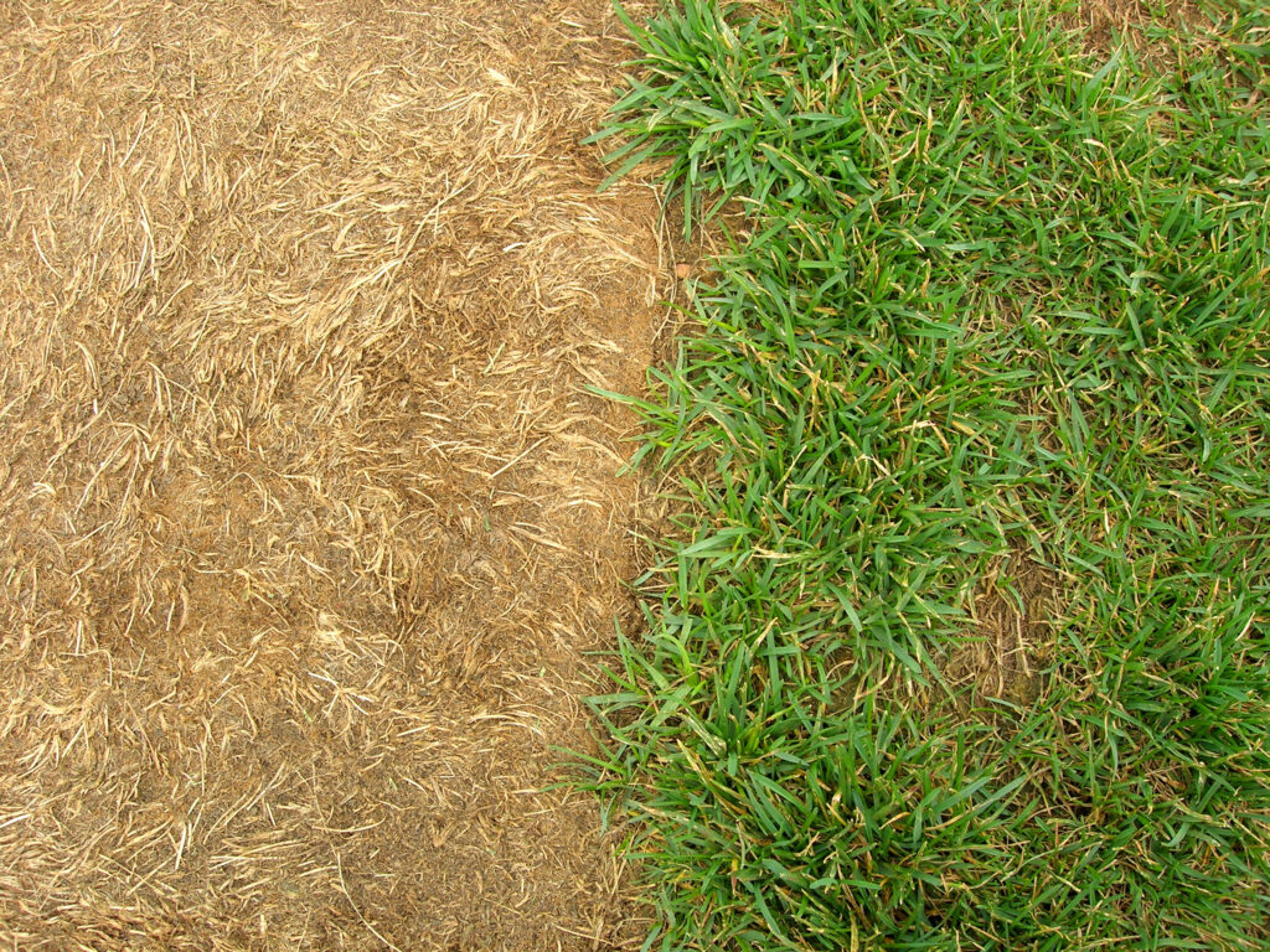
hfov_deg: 49.0
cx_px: 635
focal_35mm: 38
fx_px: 1394
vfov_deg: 37.7
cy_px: 476
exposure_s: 1/124
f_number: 4.8
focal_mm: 7.8
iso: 64
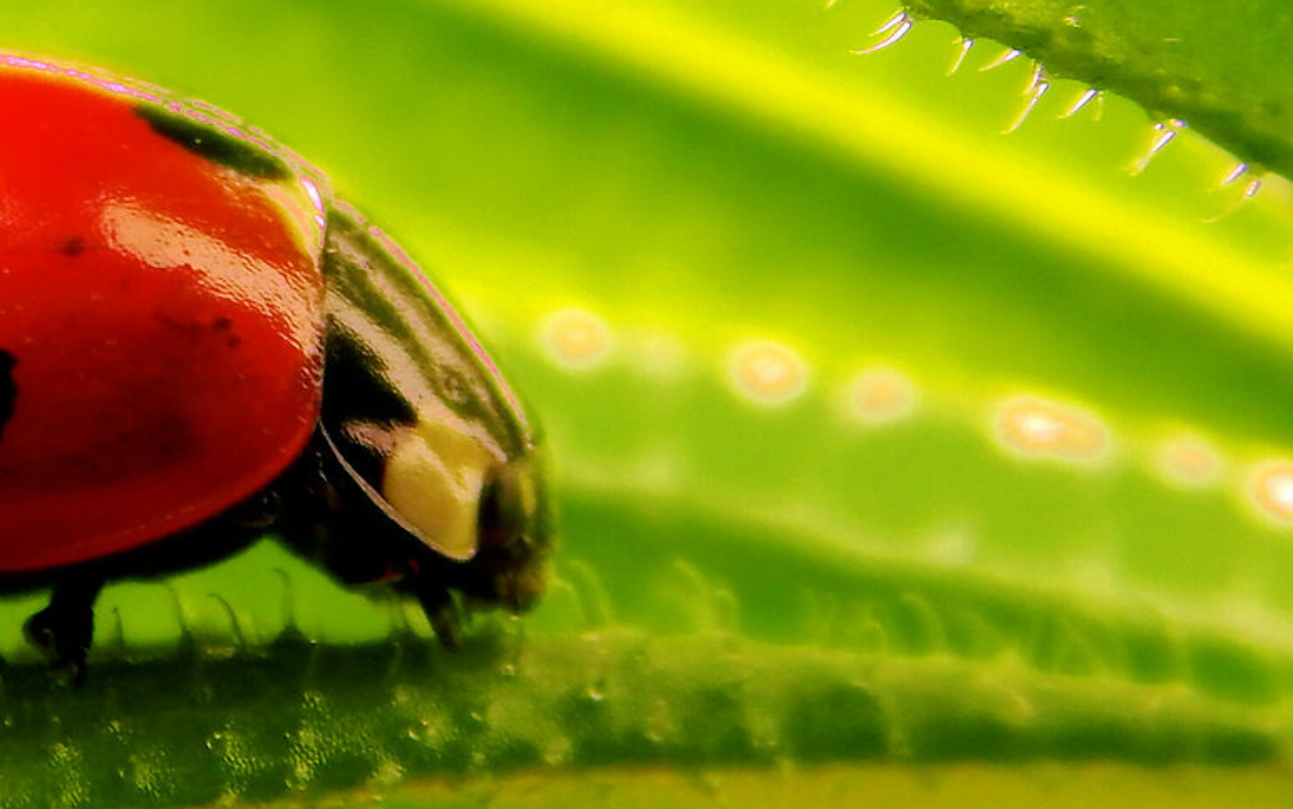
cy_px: 454
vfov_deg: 2.2
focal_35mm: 606
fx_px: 21361
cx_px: -13
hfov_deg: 3.5
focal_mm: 32.8
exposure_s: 1/100
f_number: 5.3
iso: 125
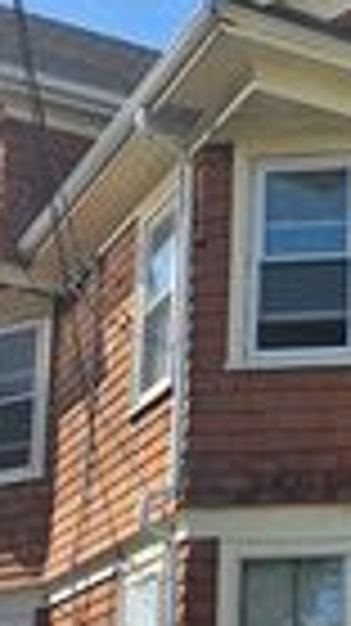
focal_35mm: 90
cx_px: 526
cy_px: 552
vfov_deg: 23.1
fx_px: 1492
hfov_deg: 12.7
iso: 80
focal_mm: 6.3
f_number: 1.7
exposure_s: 1/5296
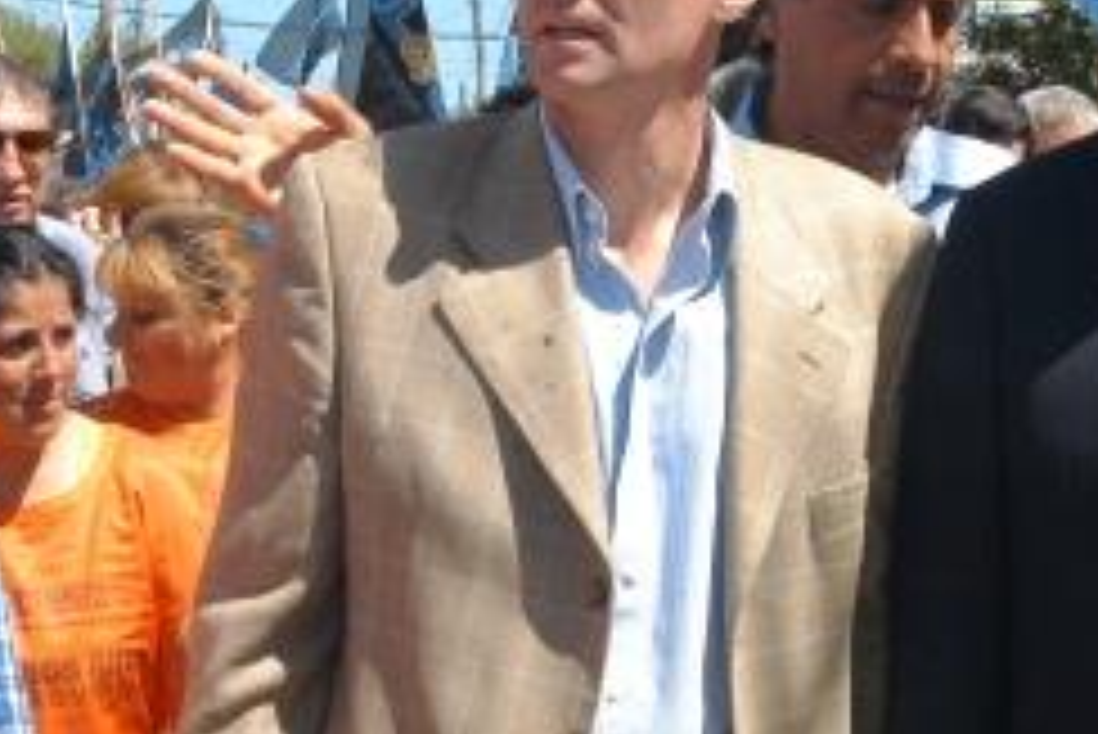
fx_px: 2685
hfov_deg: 22.9
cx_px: 796
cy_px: 261
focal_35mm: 88
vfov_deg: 15.5
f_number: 13
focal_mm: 32
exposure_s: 1/180
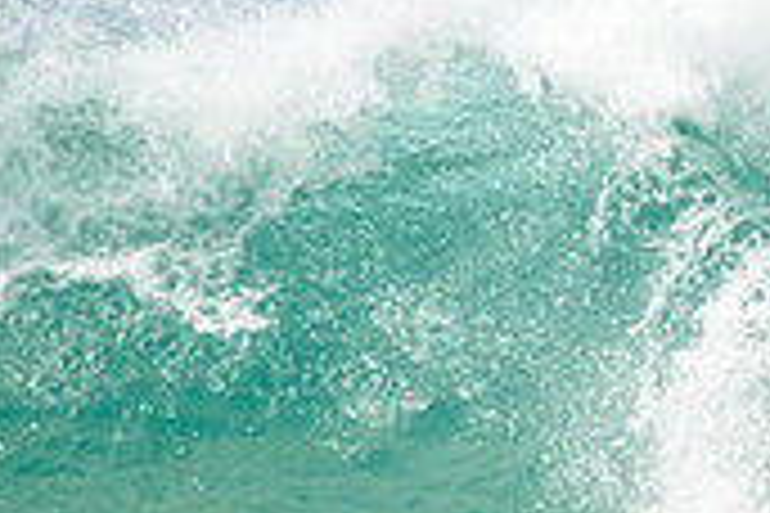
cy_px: 313
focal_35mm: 2709
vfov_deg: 0.5
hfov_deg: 0.8
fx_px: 57938
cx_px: 1288
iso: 1250
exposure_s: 1/3200
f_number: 11
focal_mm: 800
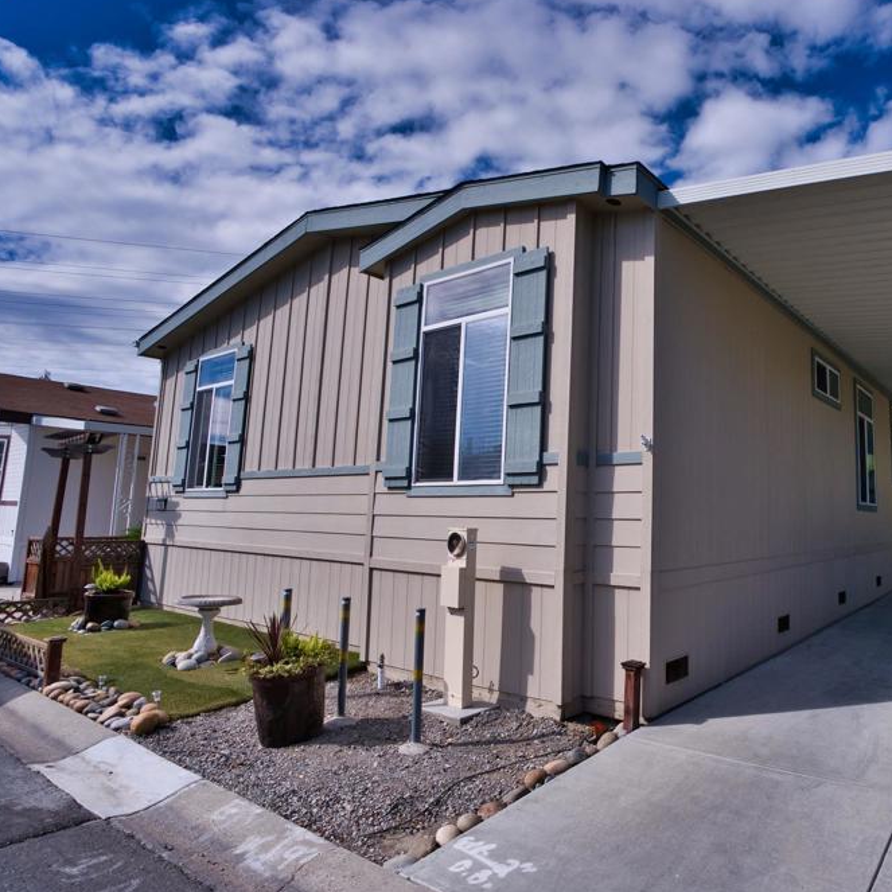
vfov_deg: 72.1
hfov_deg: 68.6
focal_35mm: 21
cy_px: 441
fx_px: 612
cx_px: 640
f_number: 13
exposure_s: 1/500
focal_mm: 16
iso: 640
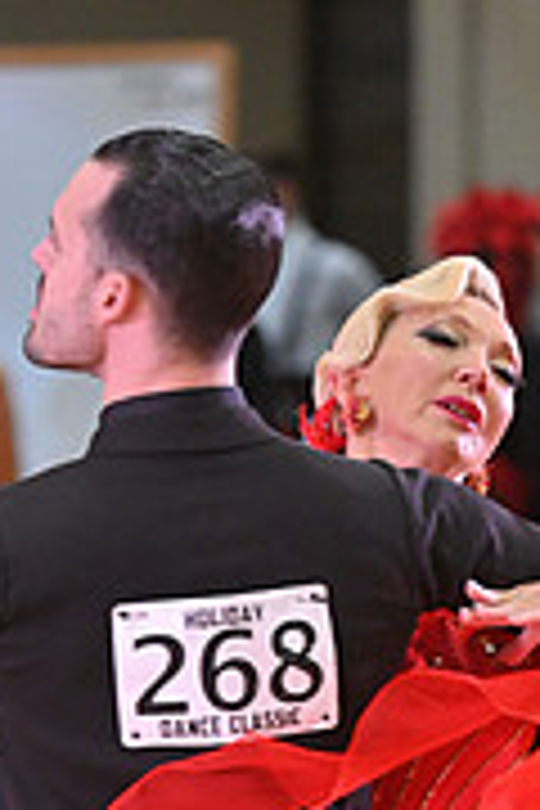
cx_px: 92
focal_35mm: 644
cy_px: 981
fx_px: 14489
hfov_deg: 2.1
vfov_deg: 3.2
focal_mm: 200
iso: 3200
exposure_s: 1/400
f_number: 4.5
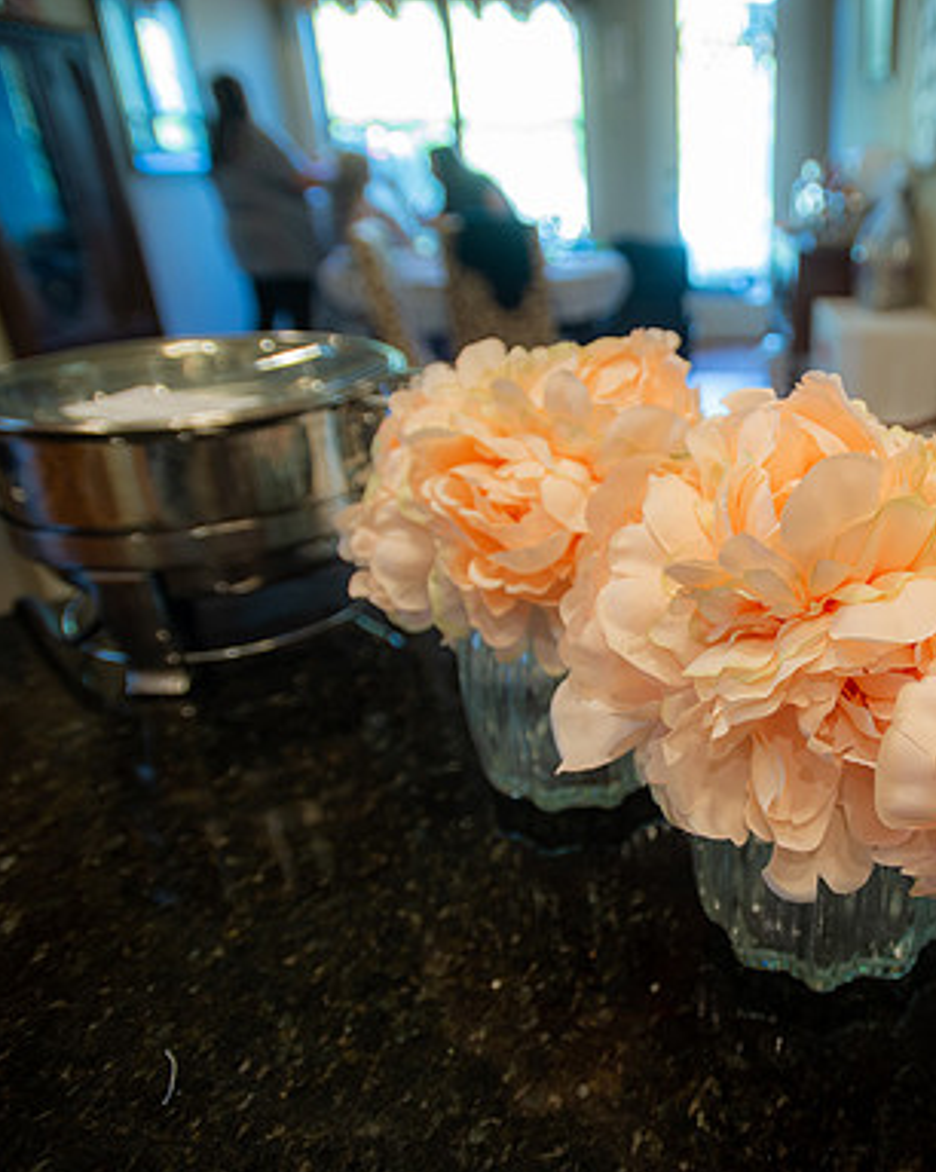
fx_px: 936
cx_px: 774
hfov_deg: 49.4
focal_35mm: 27
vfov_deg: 64.1
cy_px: 588
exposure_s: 1/60
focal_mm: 19
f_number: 2.8
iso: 500
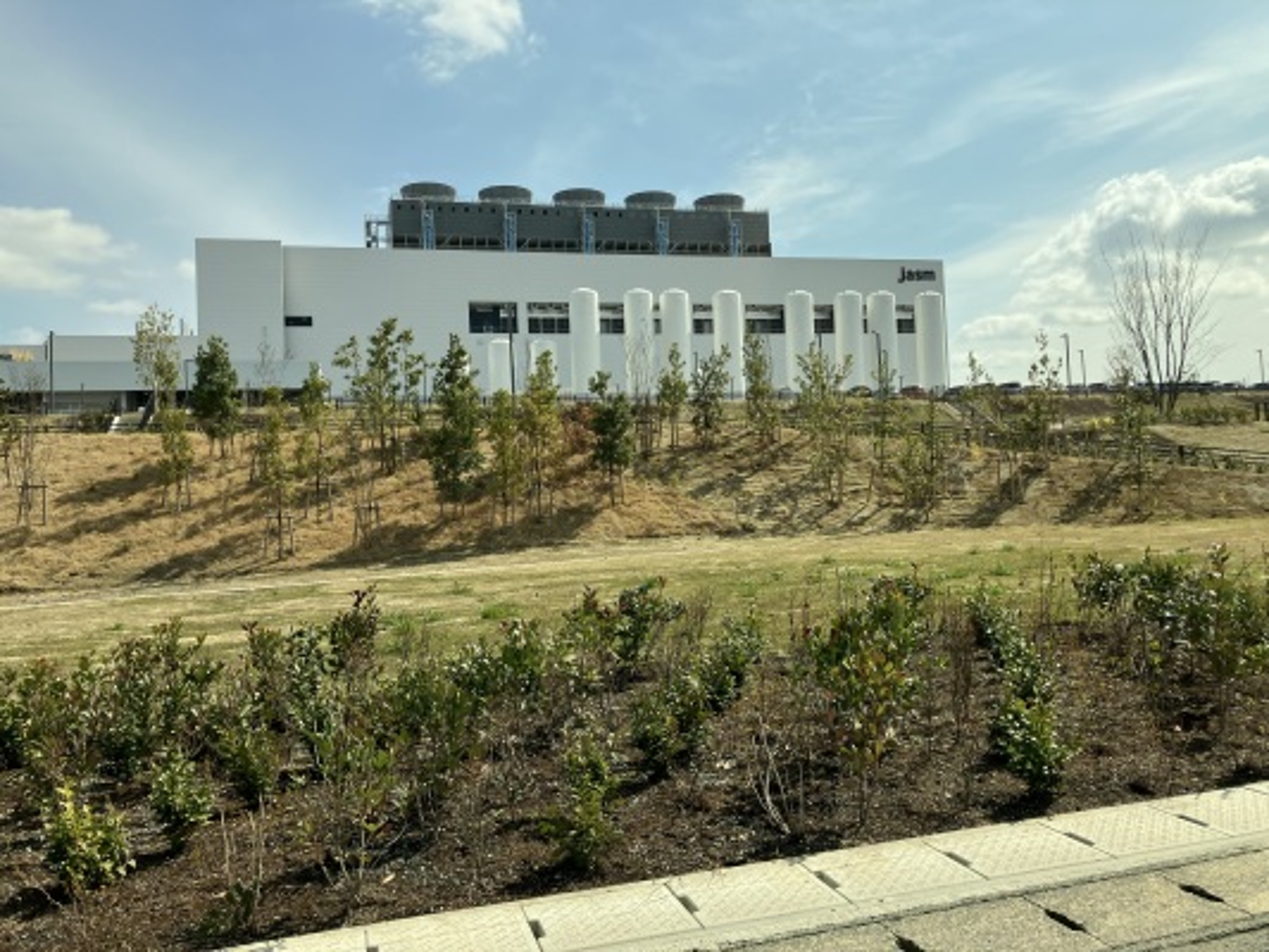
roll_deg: +2.3
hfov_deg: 63.4
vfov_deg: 49.8
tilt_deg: +2.4
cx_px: 634
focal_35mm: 28
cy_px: 476
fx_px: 1027
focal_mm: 3.99
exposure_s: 1/2114
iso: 32
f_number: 1.8
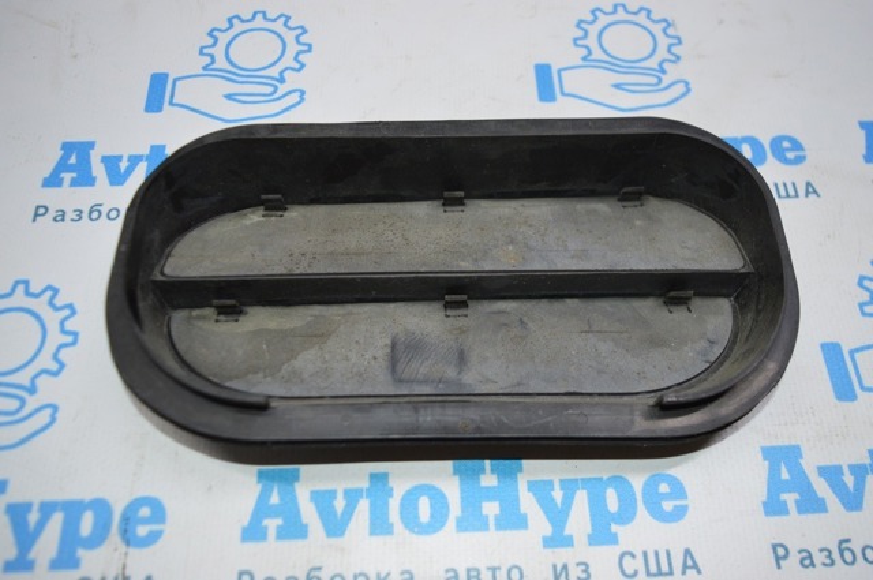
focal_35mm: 33
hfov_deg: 57.3
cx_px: 436
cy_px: 290
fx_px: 799
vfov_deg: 39.9
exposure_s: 1/100
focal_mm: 22
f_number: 4
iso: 400
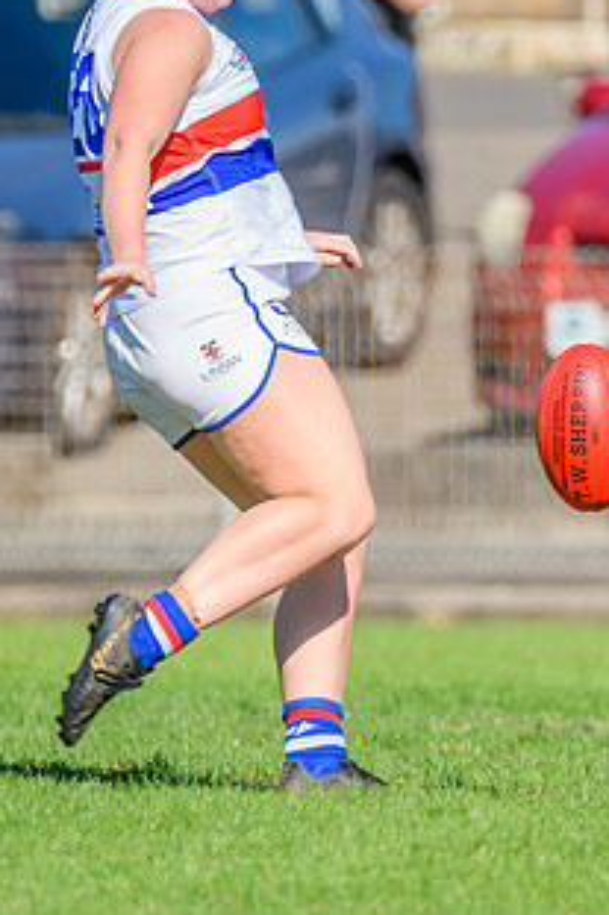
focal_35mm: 1580
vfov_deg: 1.3
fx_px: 40134
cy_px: 271
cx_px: 307
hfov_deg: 0.9
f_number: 8
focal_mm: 500
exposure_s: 1/1600
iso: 640
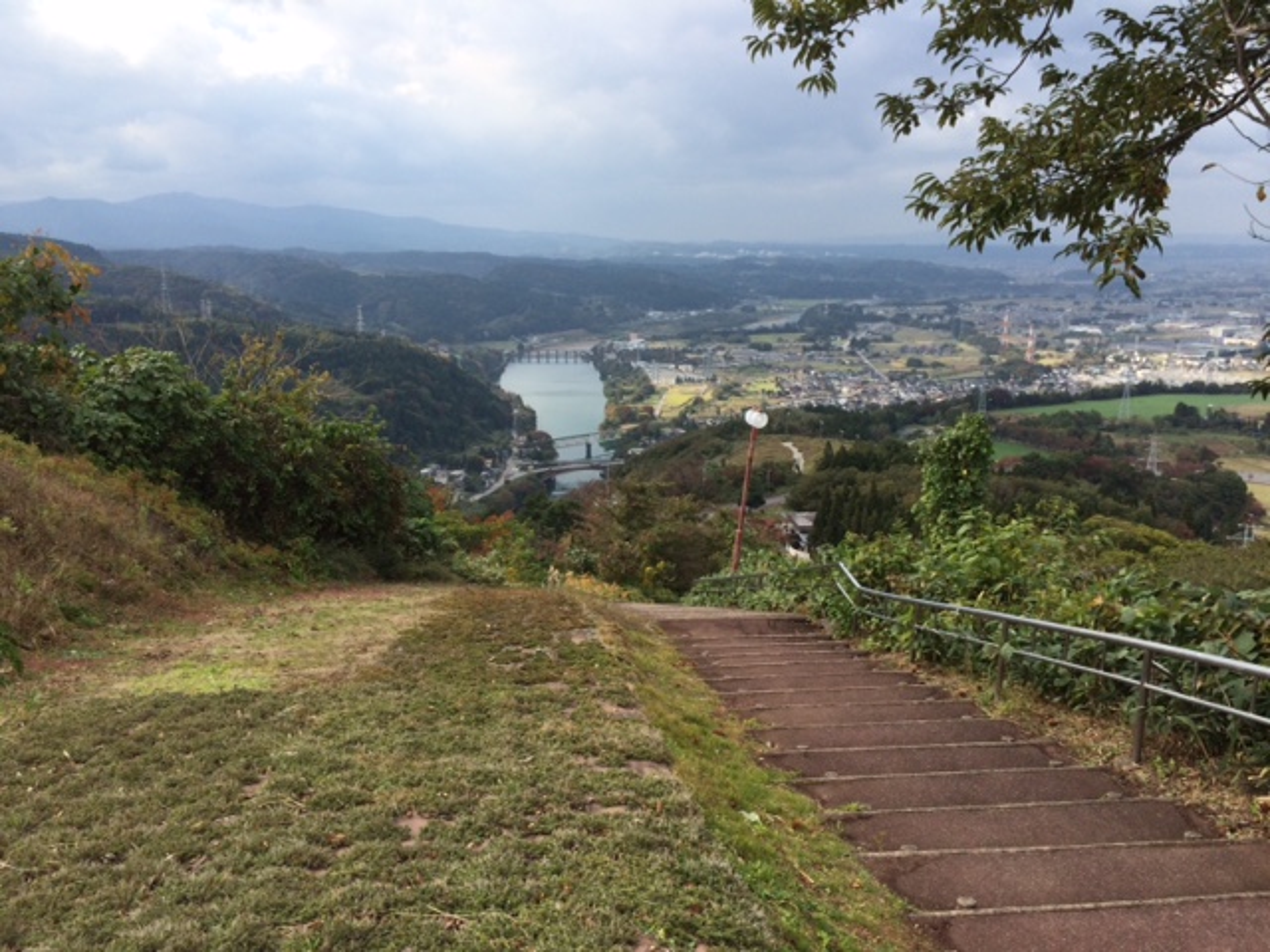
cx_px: 635
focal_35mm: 29
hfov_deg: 61.7
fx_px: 1064
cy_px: 476
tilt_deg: -13.7
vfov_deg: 48.2
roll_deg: +0.4
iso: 32
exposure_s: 1/1244
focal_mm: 4.15
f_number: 2.2
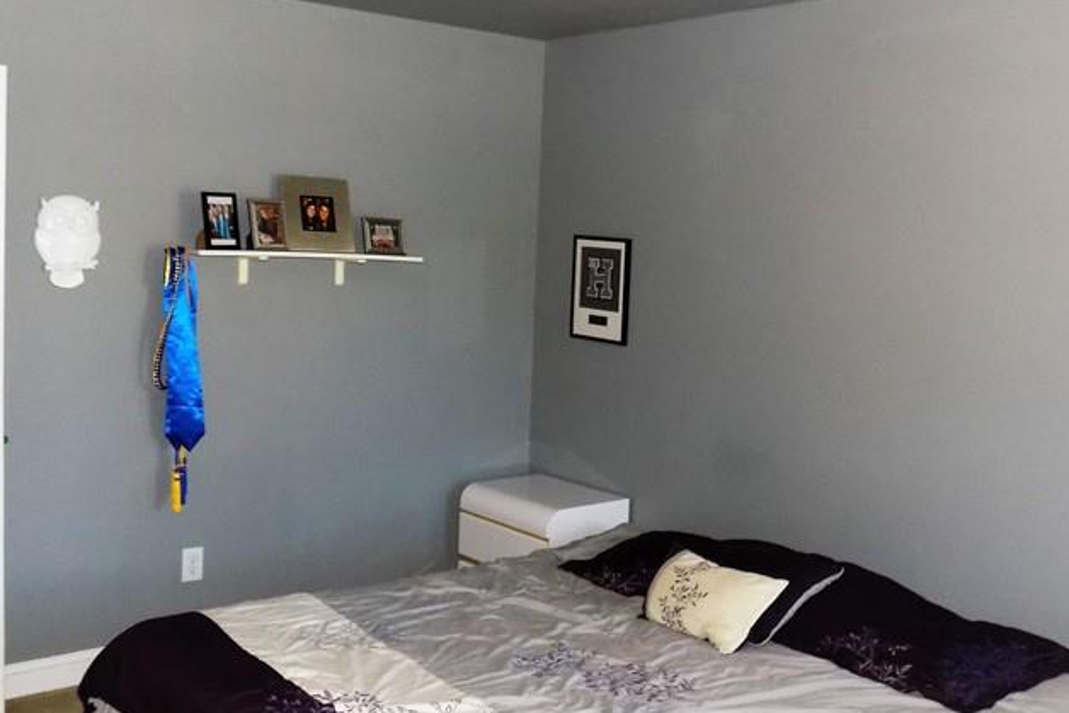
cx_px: 531
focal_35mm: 39
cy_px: 322
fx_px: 1158
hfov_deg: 49.5
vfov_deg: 34.2
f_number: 3.1
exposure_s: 1/30
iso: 220
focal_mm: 4
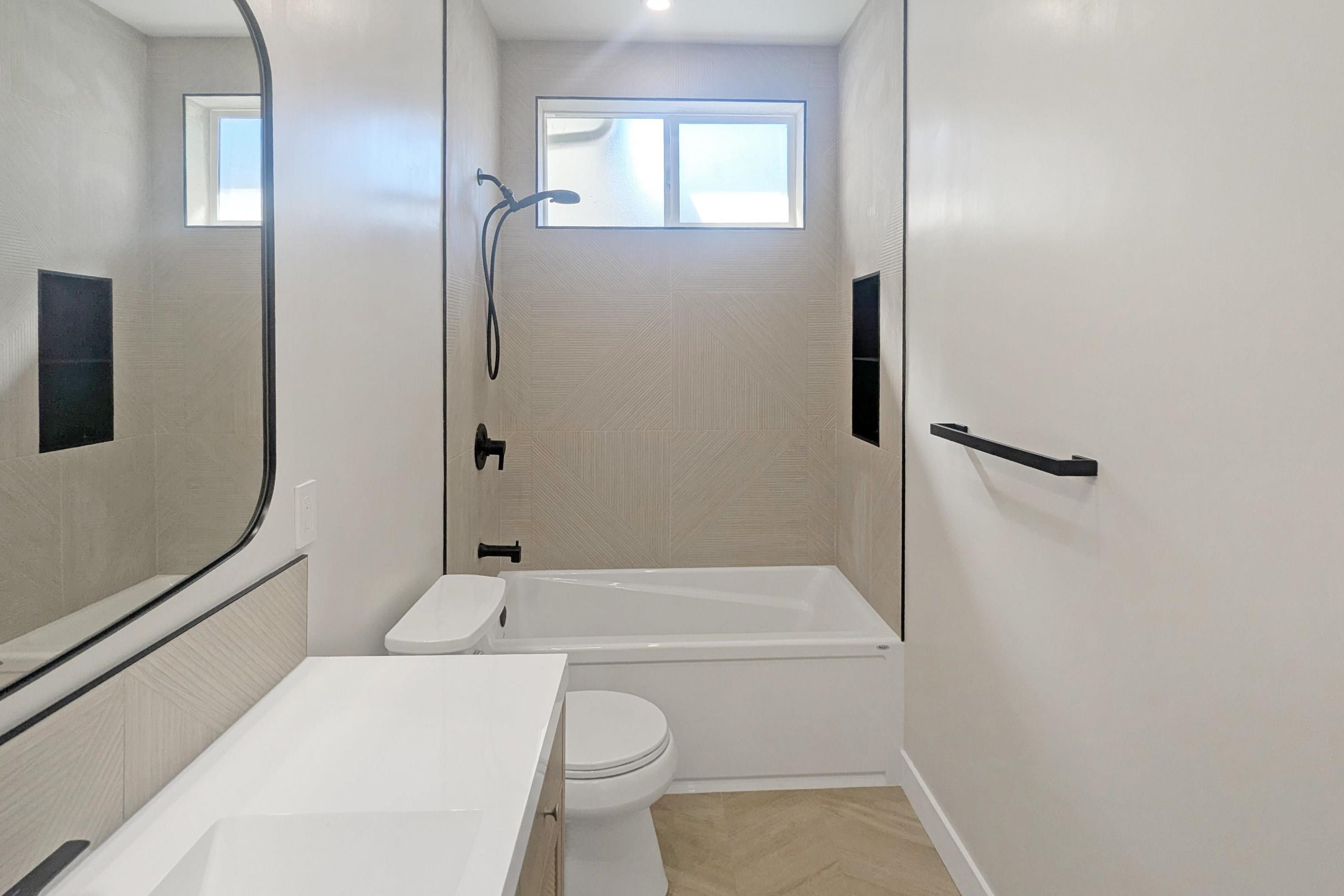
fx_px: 635
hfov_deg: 93.3
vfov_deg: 70.4
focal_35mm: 17
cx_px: 679
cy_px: 434
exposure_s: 1/219
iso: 48
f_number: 2.2
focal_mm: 2.35
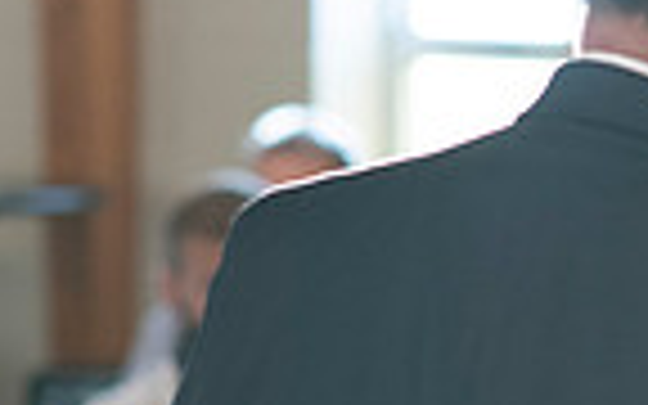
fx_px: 6181
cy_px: 119
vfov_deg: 3.8
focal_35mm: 350
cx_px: 1188
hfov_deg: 5.9
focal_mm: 85
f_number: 2.8
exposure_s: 1/100
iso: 500
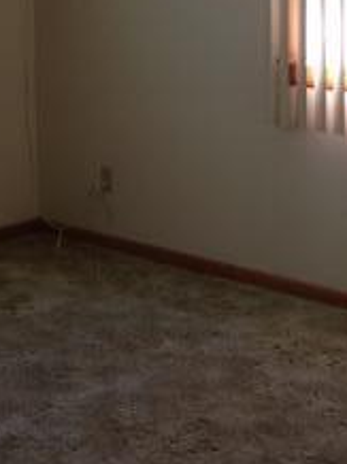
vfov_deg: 19.7
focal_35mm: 97
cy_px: 9
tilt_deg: -1.5
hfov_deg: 15.1
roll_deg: +2.6
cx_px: 68
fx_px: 1299
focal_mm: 4.12
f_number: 2.4
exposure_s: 1/30
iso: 50
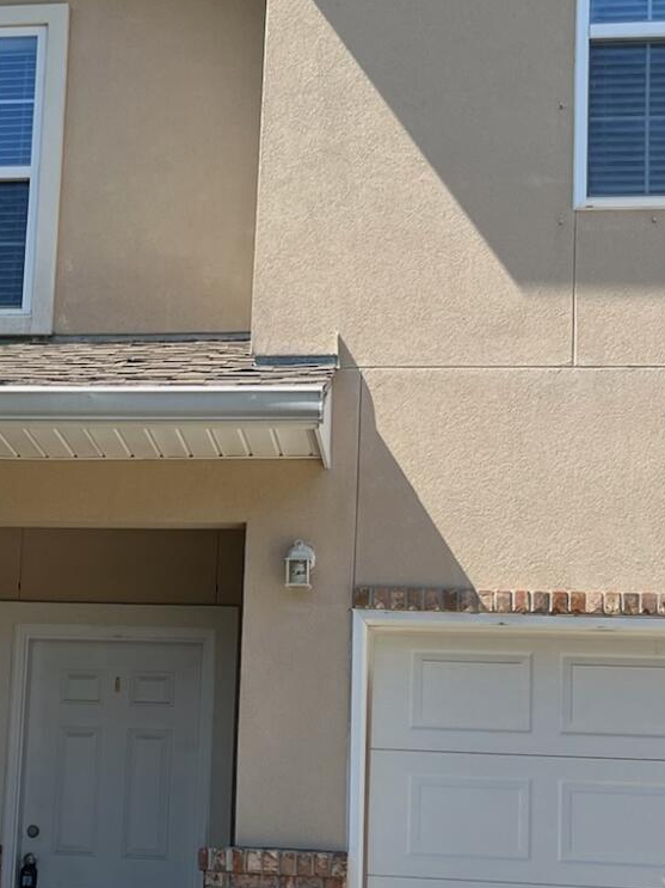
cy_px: 613
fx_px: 1794
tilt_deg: +6.0
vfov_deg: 27.6
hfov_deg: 20.6
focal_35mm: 70
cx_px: 67
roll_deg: -2.3
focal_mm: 5.1
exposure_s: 1/2967
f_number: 1.6
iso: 50
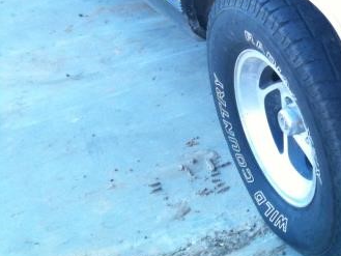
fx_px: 838
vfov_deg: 16.9
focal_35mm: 85
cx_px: 414
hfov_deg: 21.3
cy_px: -16
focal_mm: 3.85
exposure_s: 1/120
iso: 100
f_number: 2.8
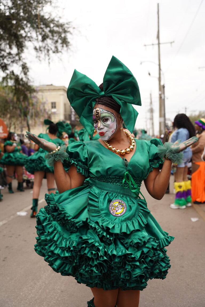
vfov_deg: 53.1
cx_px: 102
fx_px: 307
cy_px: 154
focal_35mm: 36
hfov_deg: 36.9
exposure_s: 1/1250
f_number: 2.8
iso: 500
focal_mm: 36
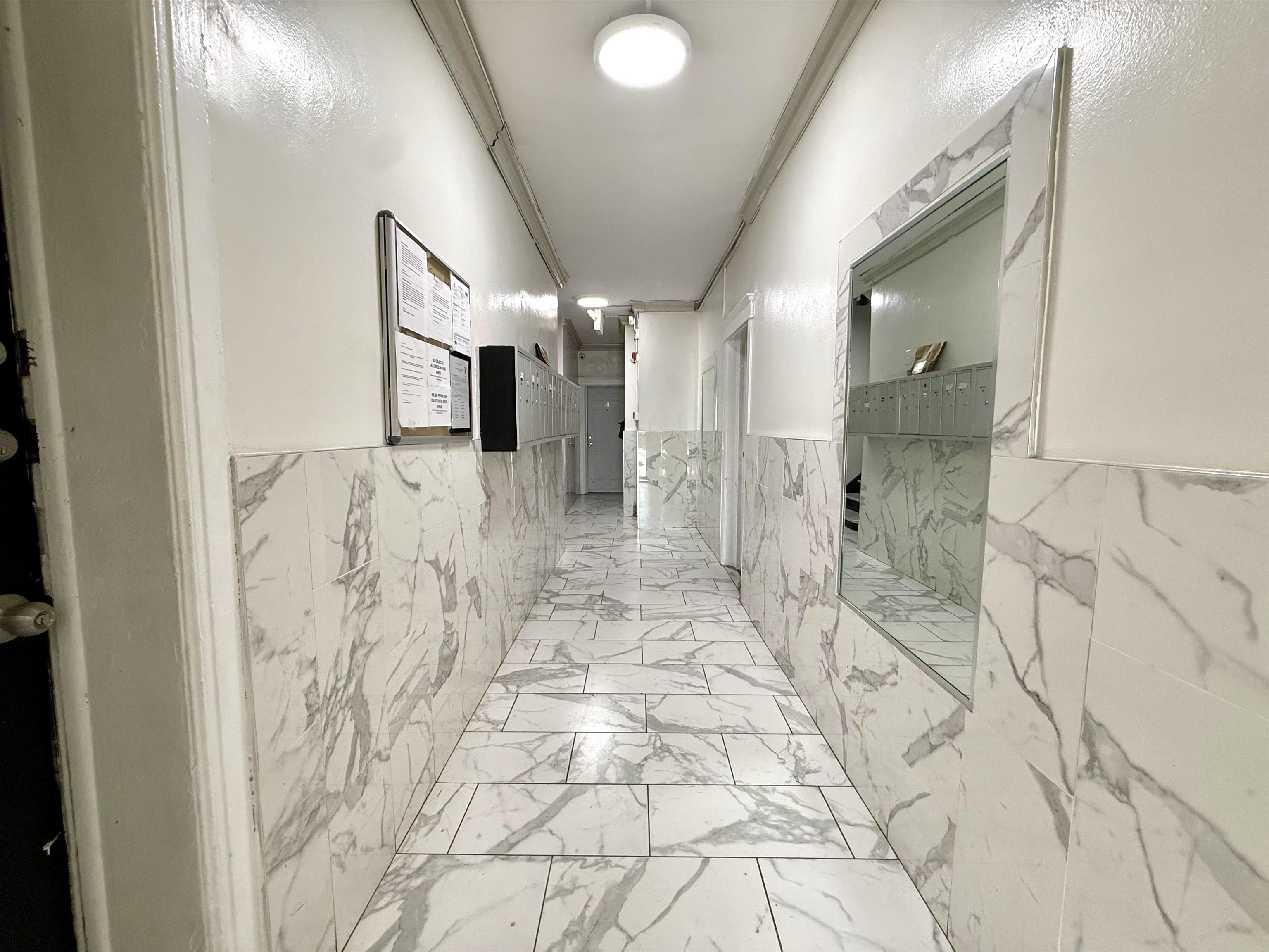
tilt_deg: -5.0
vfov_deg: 85.7
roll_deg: +0.2
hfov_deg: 102.1
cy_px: 476
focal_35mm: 14
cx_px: 634
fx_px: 513
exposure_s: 1/120
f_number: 2.2
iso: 250
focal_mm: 2.22
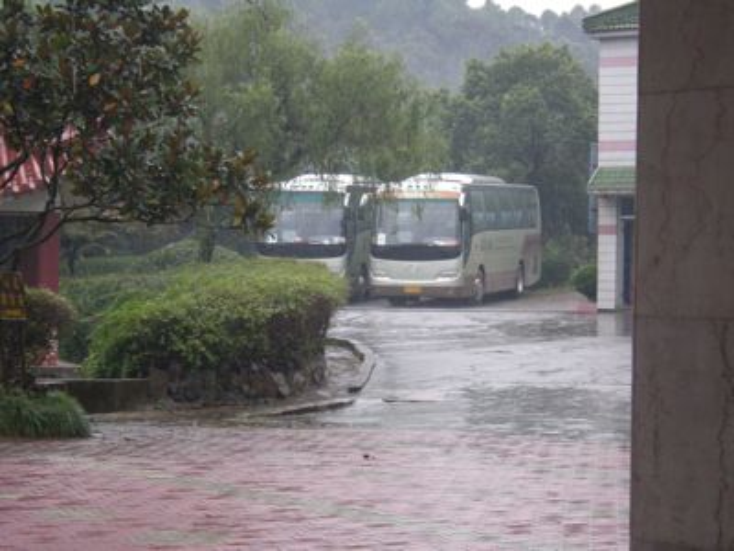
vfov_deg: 14.5
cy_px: 276
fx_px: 2163
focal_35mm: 102
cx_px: 367
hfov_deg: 19.3
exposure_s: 1/96.6
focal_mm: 17
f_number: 5.6
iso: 315
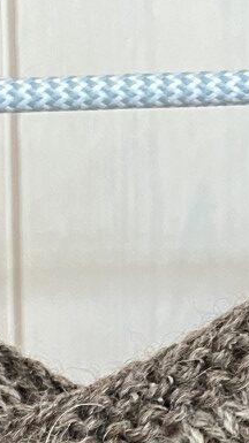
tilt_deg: -10.6
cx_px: 73
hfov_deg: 11.4
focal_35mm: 106
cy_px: 728
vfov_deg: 17.4
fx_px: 1247
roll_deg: +1.7
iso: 500
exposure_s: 1/41
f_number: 1.6
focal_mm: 5.1
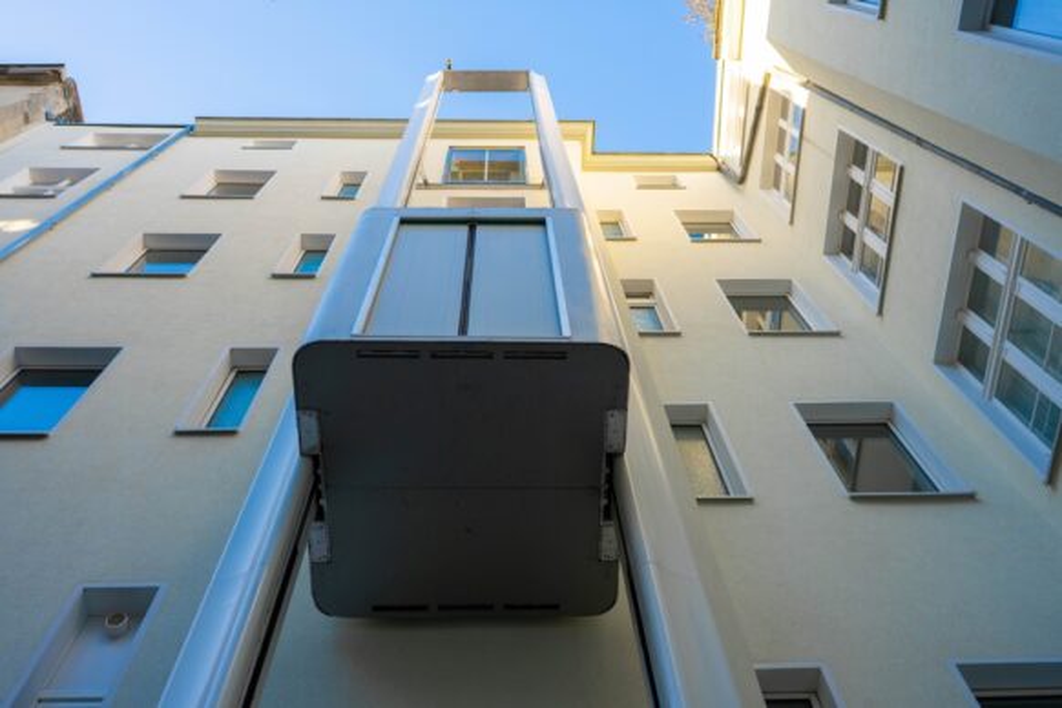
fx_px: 1032
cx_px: 531
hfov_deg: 54.4
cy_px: 354
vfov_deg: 37.9
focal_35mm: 35
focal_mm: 35
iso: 500
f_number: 4.5
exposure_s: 1/500
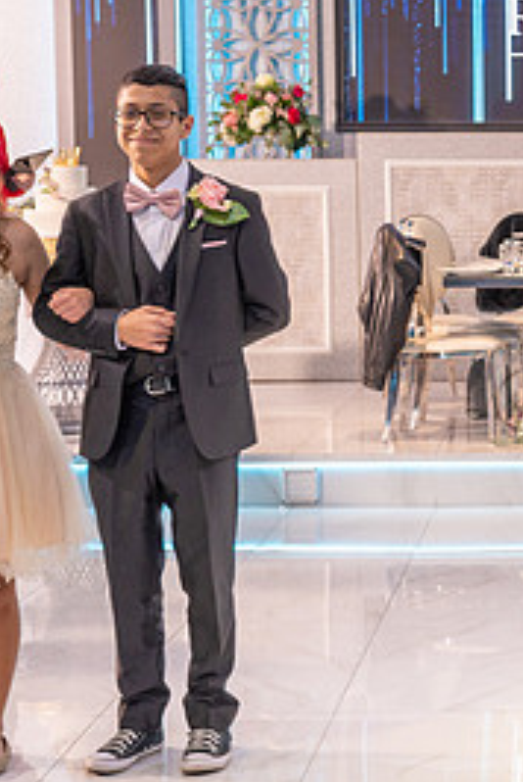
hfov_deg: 13.4
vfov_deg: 20.8
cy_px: 378
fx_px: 2130
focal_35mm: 98
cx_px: 726
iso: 1000
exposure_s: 1/125
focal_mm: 45
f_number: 5
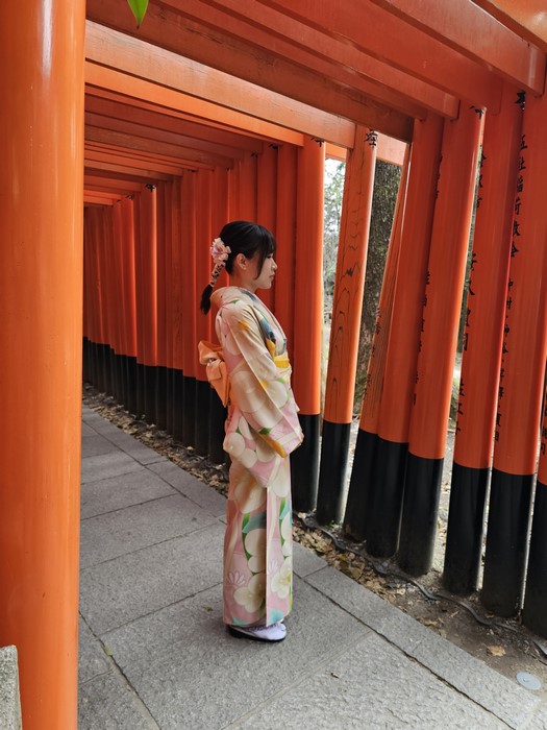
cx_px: 274
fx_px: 485
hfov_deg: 58.9
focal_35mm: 23
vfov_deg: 73.9
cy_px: 365
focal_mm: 6.3
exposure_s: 1/359
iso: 125
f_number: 1.7
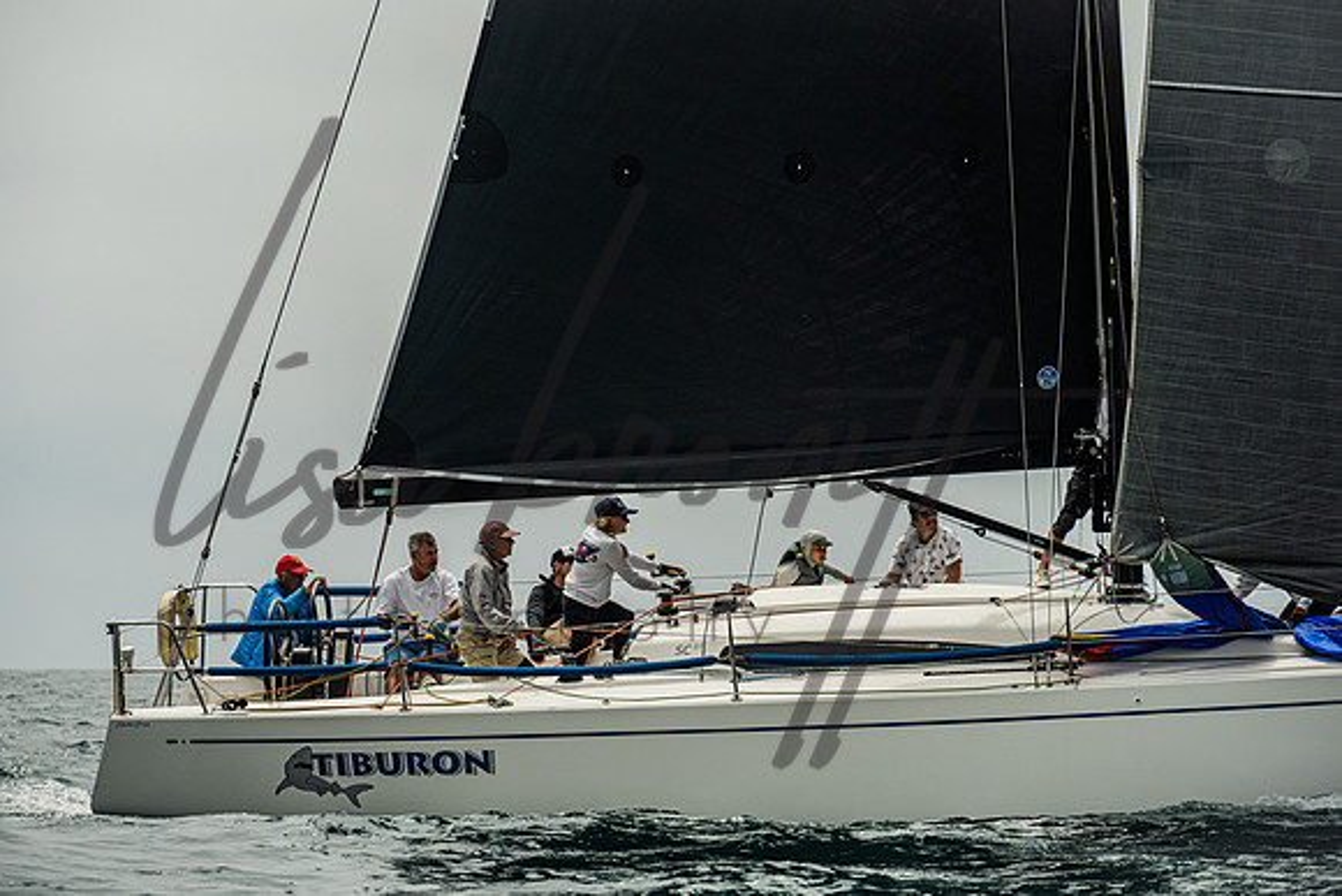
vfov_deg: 6.9
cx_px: 587
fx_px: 7421
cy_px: 400
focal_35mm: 199
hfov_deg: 10.3
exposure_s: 1/1600
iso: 400
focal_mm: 175
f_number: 6.3
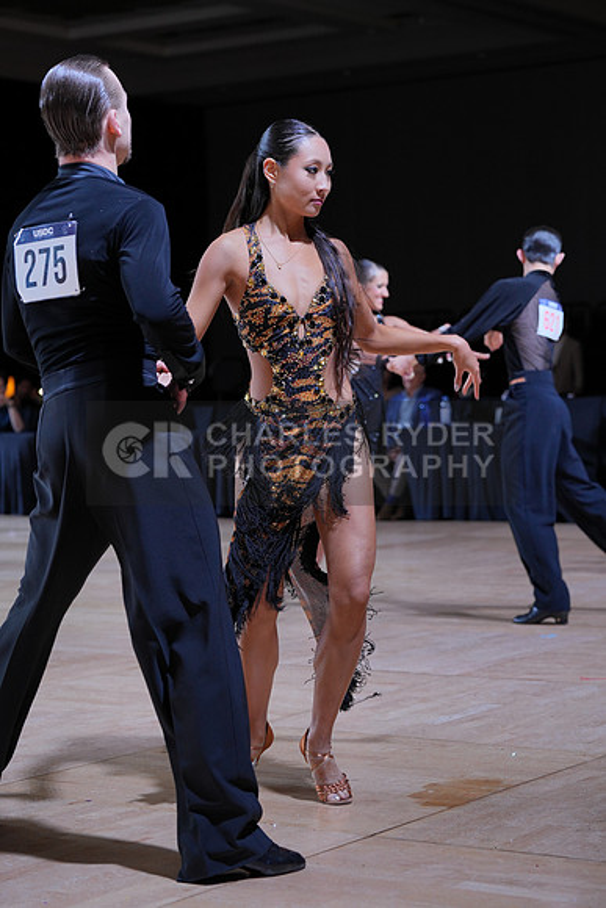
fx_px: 2044
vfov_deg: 25.1
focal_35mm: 81
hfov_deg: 16.9
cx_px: 303
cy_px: 454
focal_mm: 81
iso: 640
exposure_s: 1/400
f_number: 4.5
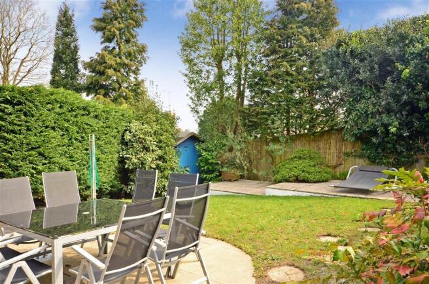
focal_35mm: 30
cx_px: 214
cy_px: 142
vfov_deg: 43.4
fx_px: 357
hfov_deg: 62.0
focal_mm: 20
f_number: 10
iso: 640
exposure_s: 1/160
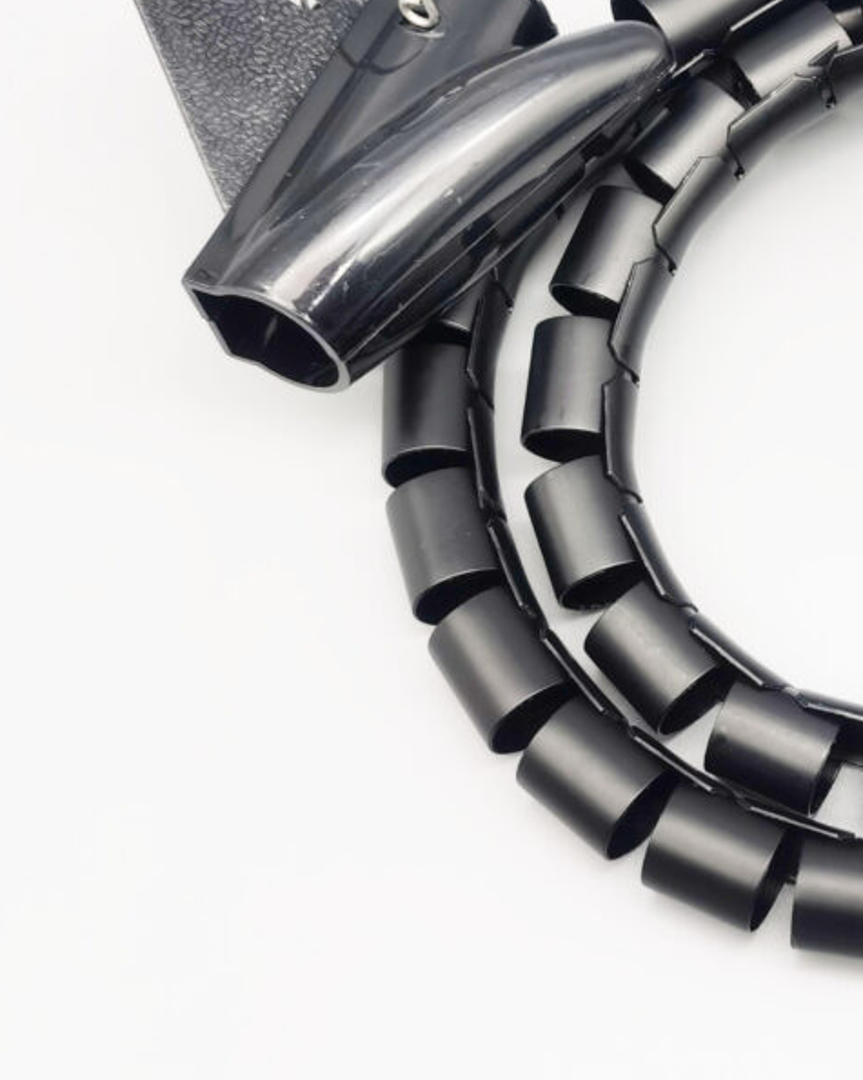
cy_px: 411
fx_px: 2204
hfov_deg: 21.4
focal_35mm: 69
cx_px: 848
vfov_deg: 27.4
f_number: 1.6
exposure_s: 1/216
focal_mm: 5.56
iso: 50
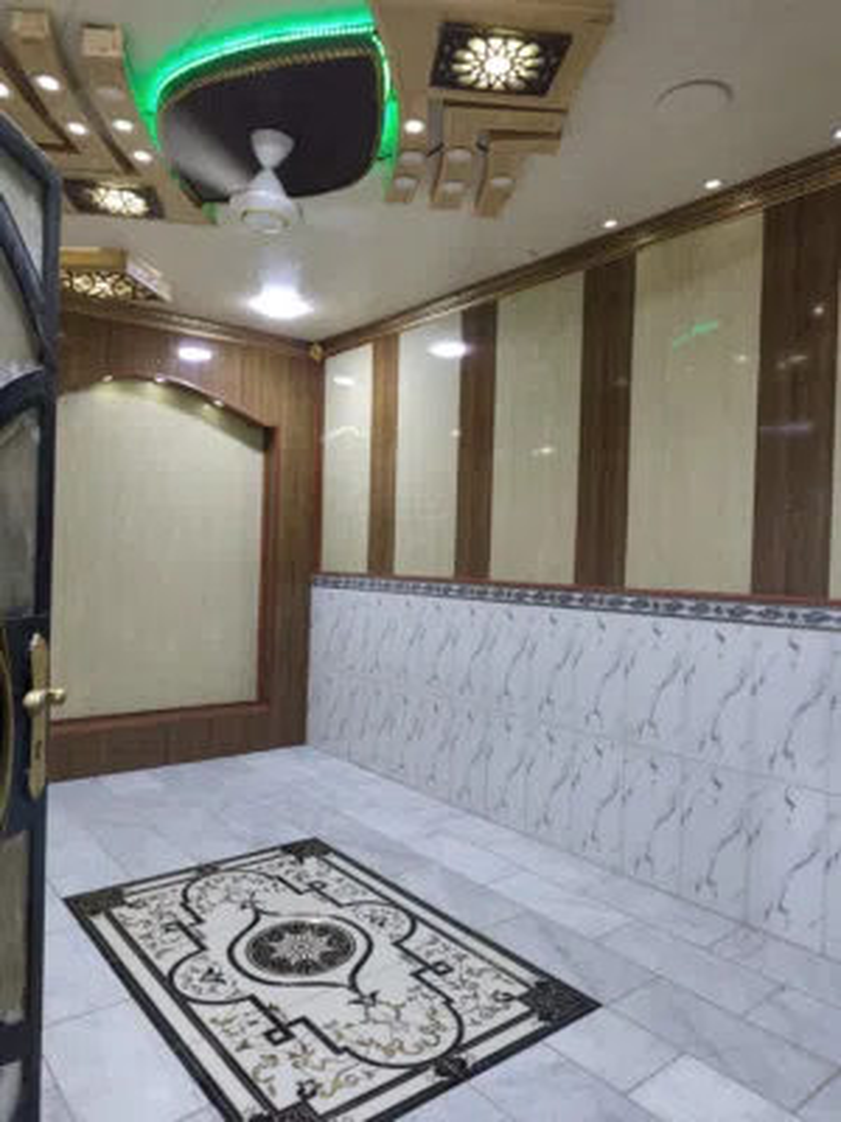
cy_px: 561
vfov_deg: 73.9
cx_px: 420
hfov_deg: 58.9
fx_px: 745
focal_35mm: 23
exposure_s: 1/50
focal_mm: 6.19
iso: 800
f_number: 1.65
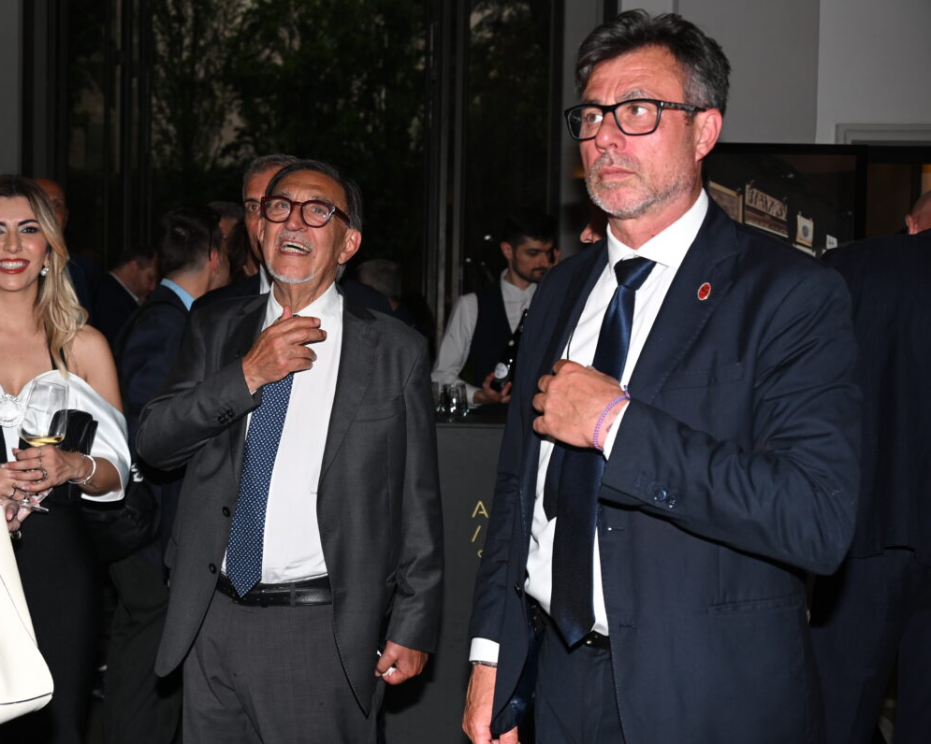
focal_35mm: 43
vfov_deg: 34.9
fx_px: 1185
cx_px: 371
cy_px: 371
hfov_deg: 42.7
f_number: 5
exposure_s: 1/200
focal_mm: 38
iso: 400
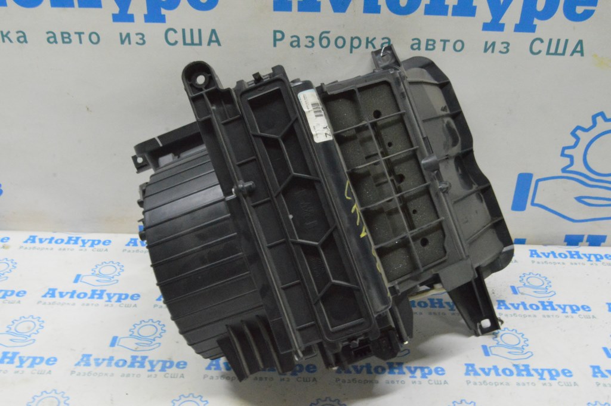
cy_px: 203
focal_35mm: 39
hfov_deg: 49.6
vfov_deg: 34.2
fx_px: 661
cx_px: 306
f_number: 20
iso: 6400
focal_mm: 26
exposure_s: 1/15
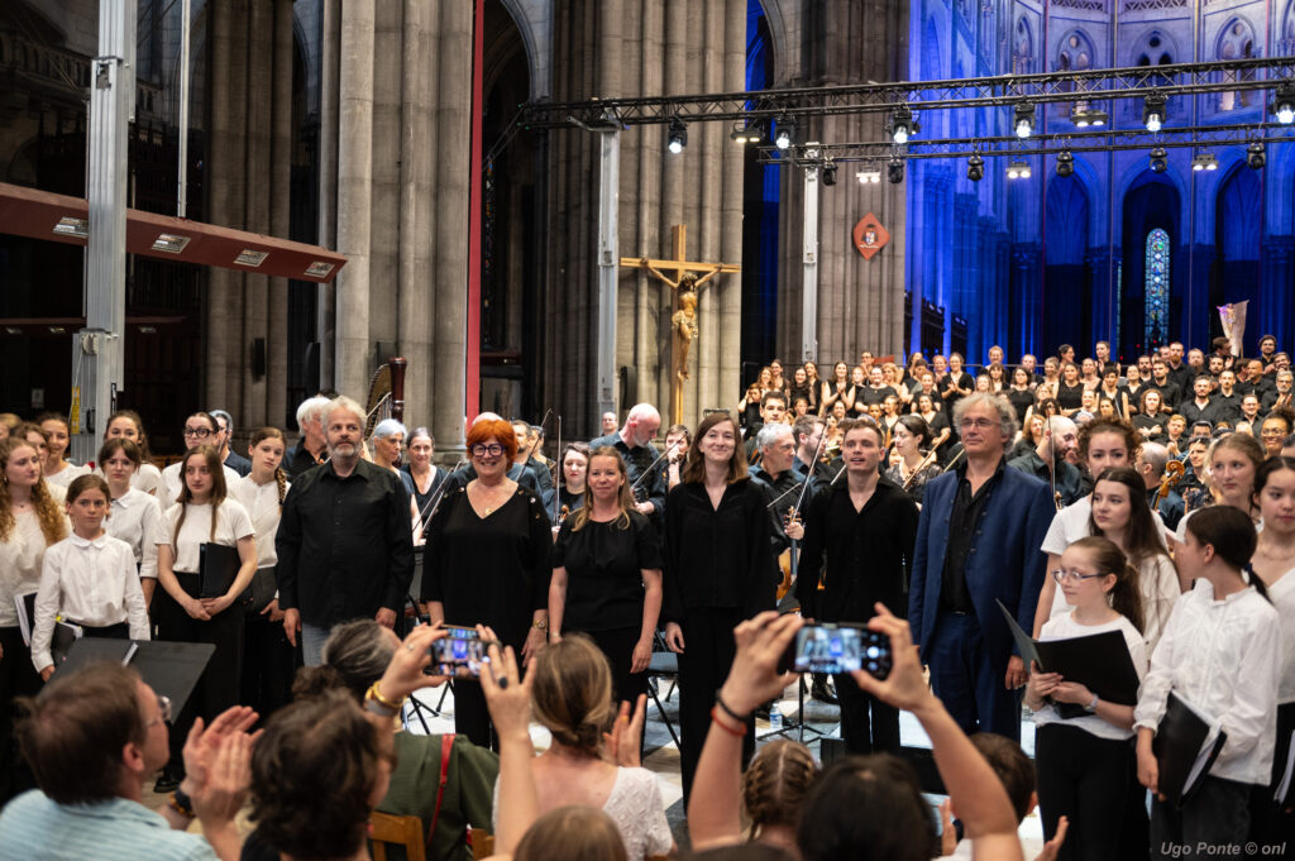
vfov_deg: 35.0
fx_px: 1366
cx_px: 648
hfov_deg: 50.7
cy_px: 430
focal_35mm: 38
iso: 2000
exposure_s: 1/125
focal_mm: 38
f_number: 2.8
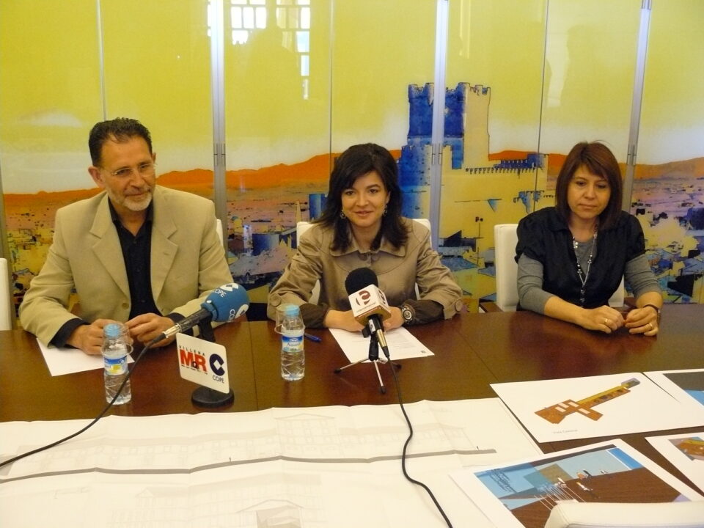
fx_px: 732
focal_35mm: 36
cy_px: 264
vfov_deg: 39.7
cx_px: 352
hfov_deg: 51.4
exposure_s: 1/30
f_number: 2.8
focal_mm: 6
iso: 400
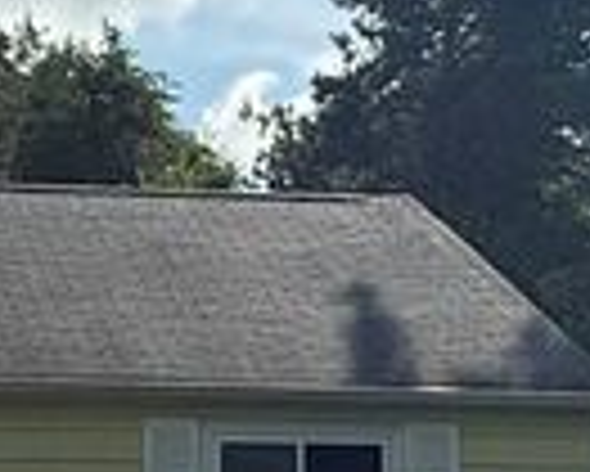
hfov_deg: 17.5
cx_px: -5
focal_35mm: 107
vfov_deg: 14.4
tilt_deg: +7.0
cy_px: 319
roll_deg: -0.7
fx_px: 1870
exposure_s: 1/4425
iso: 64
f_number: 2.2
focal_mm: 2.22
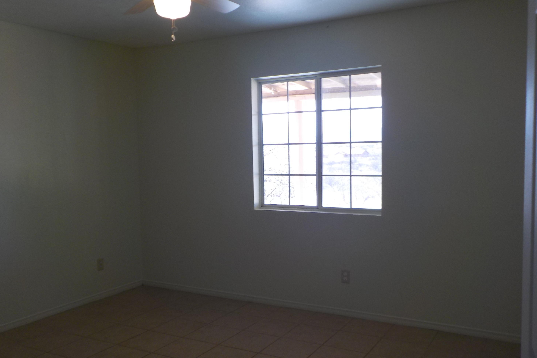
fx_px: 477
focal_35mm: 32
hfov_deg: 58.7
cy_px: 199
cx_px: 268
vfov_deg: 41.1
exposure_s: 1/80
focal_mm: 4.1
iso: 125
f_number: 3.3
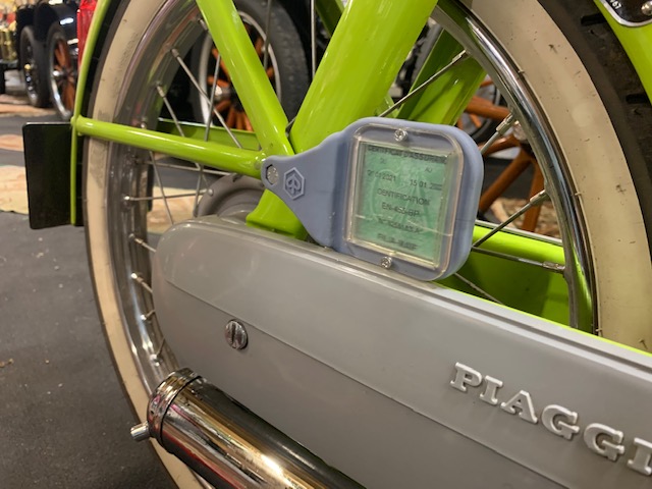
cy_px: 244
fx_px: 490
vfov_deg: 53.1
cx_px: 326
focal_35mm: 26
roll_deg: -2.1
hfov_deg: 67.3
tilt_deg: -18.8
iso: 400
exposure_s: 1/33
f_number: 1.8
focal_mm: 4.25
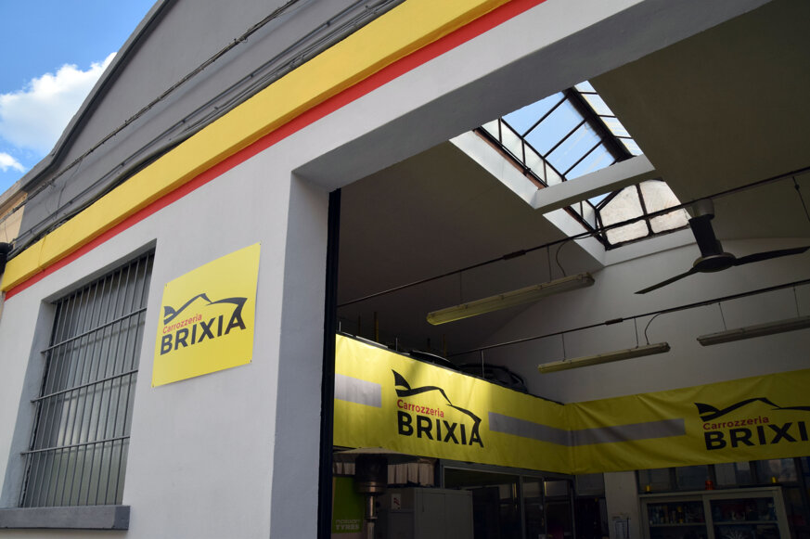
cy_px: 270
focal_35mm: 27
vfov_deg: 47.9
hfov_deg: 67.4
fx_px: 607
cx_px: 405
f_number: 10
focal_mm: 18
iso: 500
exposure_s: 1/400
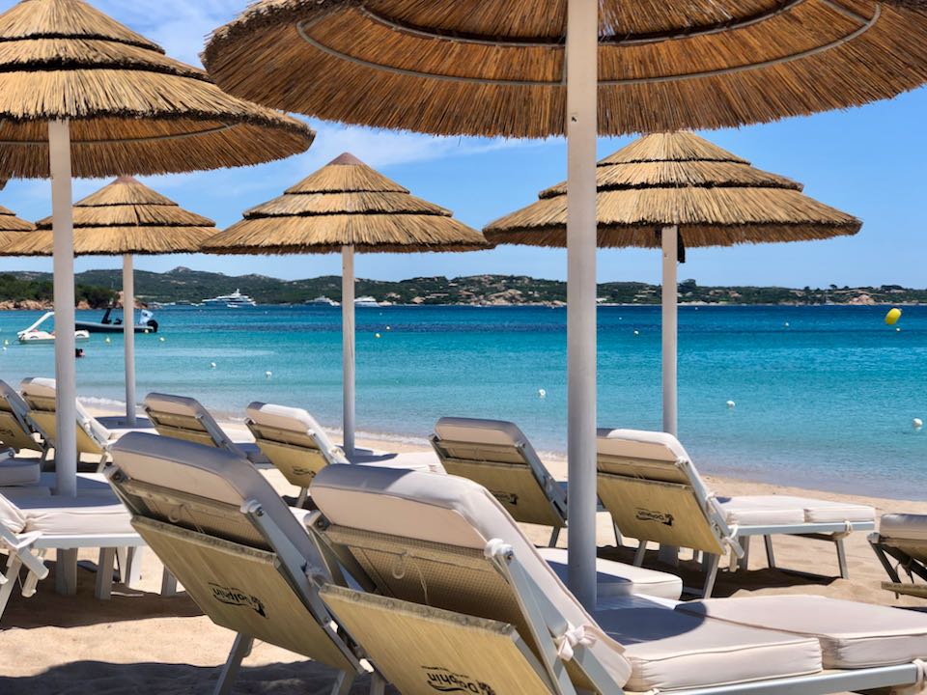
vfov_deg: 25.7
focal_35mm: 57
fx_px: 1526
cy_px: 348
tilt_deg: -1.8
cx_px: 464
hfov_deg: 33.8
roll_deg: -0.1
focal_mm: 6.6
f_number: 2.8
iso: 20
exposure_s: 1/1104
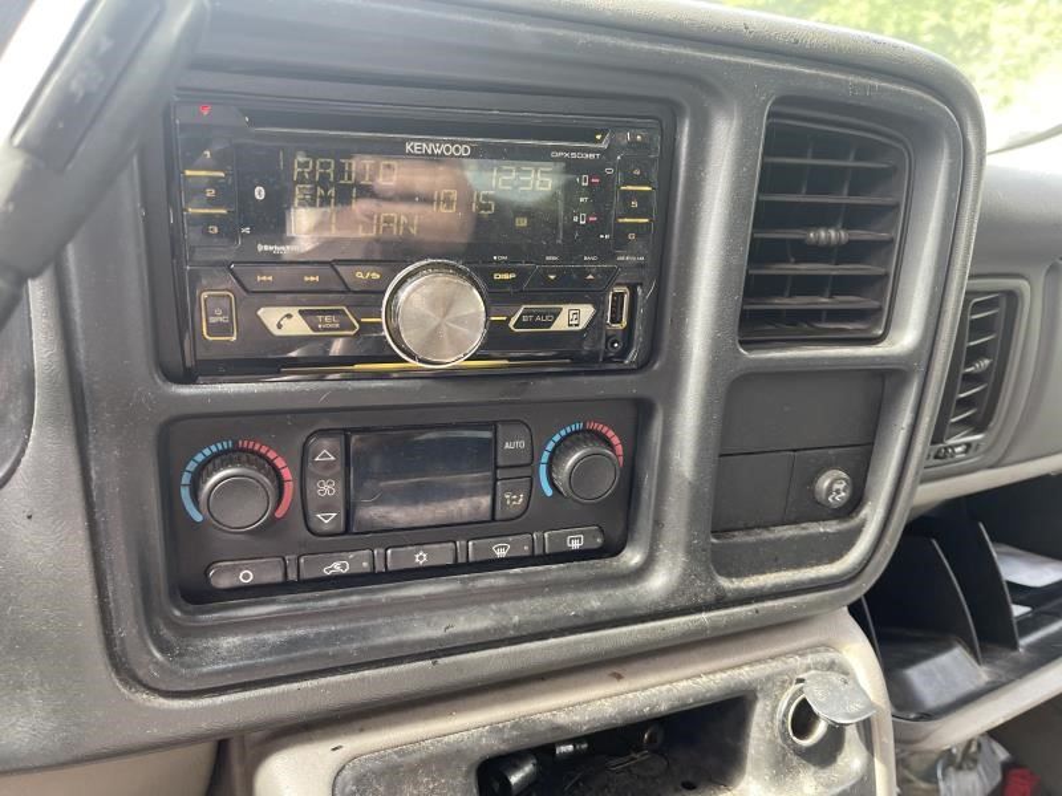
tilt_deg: -20.9
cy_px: 398
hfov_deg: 69.4
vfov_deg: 54.9
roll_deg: -2.2
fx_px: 767
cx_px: 531
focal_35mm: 25
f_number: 1.6
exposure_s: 1/117
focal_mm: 5.1
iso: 125
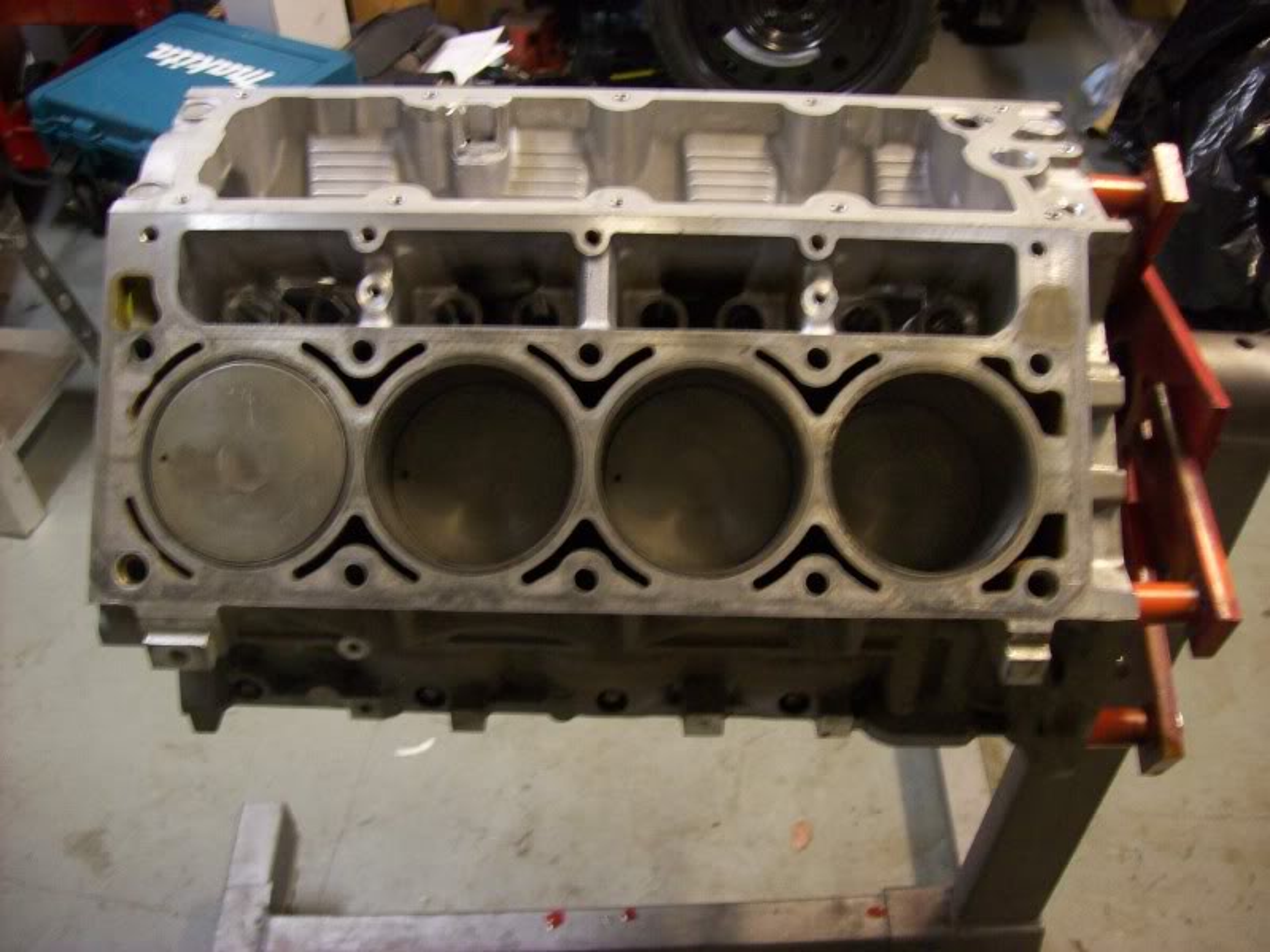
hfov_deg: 51.4
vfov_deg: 39.6
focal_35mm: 36
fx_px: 1321
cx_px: 635
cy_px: 476
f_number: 2.7
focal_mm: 6
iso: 200
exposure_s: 1/8
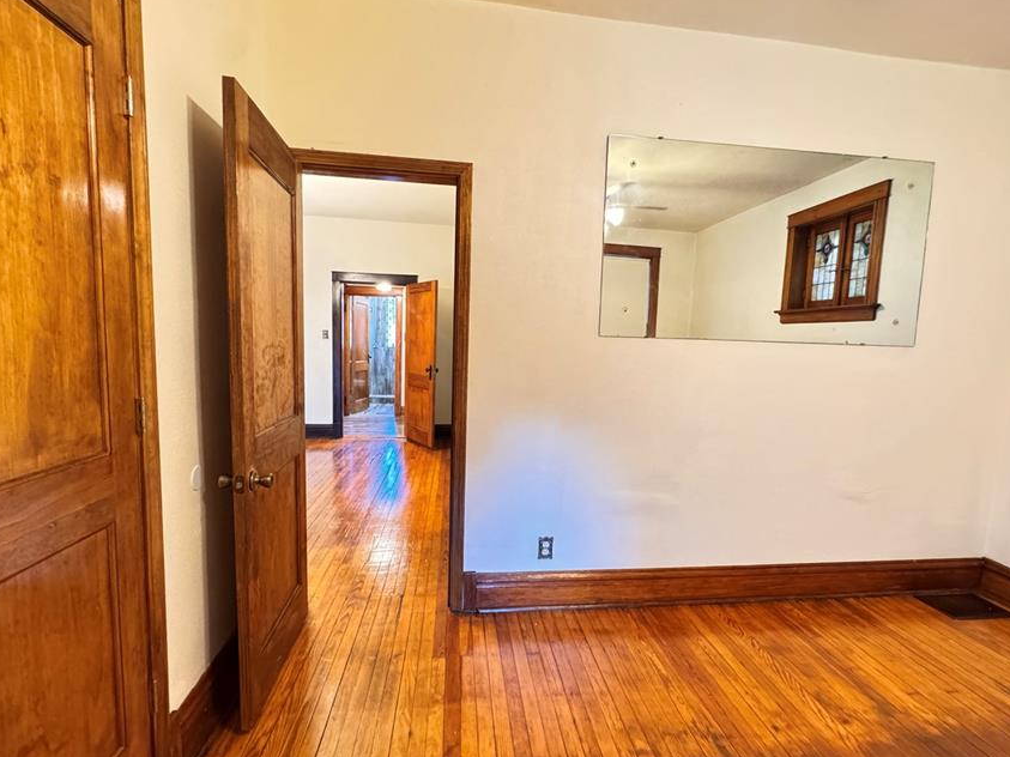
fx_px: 496
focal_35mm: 17
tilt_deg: -6.0
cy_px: 396
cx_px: 526
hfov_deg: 91.0
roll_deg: -1.7
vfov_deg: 74.7
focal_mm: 2.22
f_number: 2.2
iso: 1250
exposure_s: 1/60
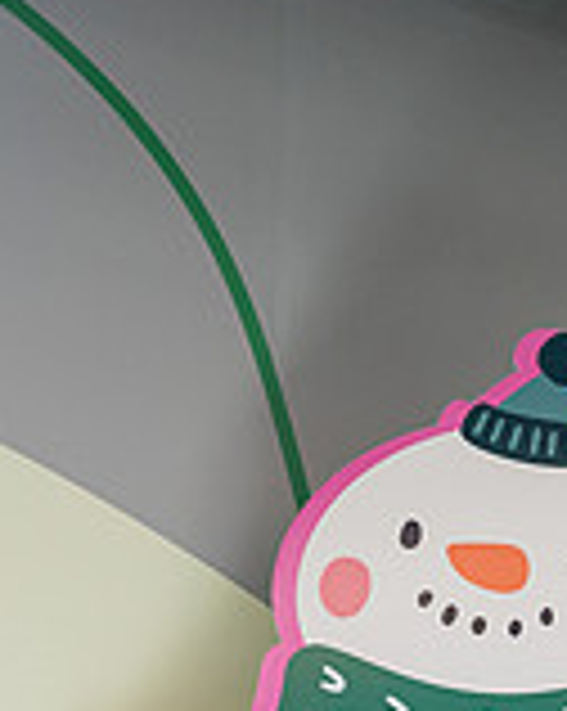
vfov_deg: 14.2
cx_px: 513
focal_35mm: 134
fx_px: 2816
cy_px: 693
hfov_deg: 11.4
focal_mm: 50
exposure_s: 1/2000
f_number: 1.8
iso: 800
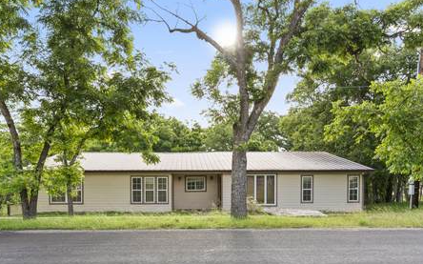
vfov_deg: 48.1
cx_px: 191
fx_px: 288
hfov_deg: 72.4
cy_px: 183
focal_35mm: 25
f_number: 8
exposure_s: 1/30
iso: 125
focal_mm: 17
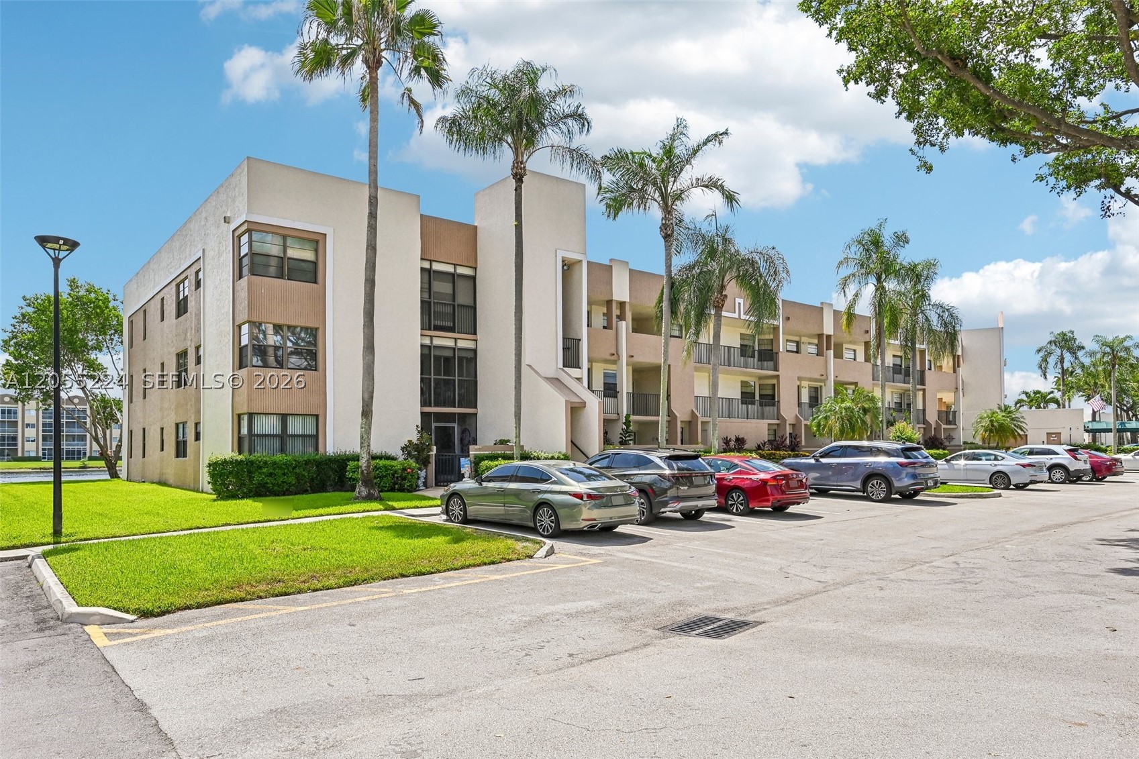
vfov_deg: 57.2
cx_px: 570
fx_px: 696
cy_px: 380
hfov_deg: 78.6
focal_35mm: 22
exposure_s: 1/4000
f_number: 8
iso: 1250
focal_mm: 22
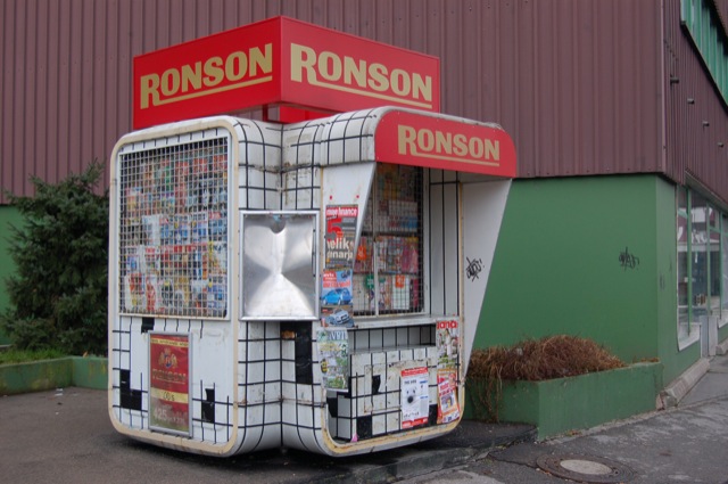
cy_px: 242
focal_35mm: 45
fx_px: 909
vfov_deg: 29.8
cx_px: 364
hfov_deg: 43.7
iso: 400
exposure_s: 1/125
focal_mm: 30
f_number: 5.6
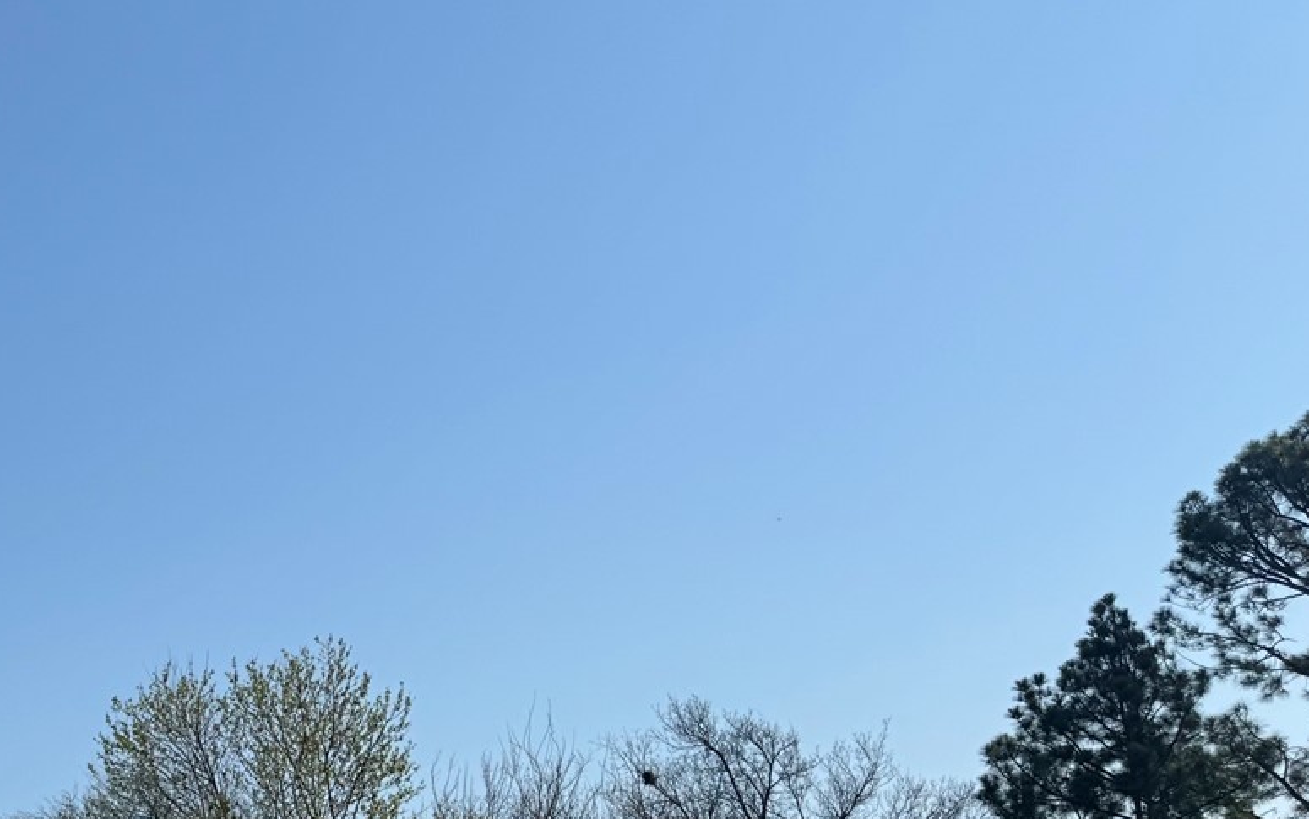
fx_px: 2248
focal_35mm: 63
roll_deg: +3.1
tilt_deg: +1.0
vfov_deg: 18.5
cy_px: 1185
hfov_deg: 28.1
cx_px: -291
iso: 80
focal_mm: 6.76
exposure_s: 1/7092
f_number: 1.78
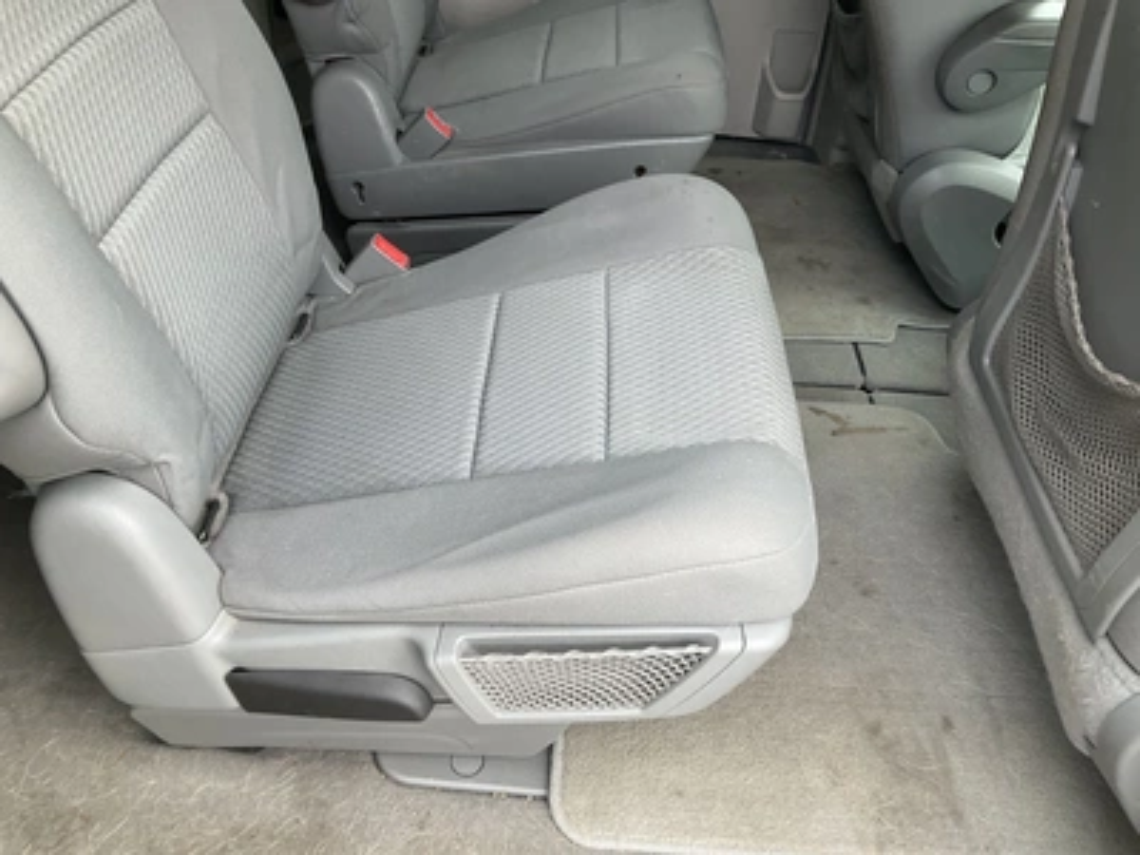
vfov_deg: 48.2
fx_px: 955
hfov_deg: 61.7
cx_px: 570
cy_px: 428
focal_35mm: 29
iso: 32
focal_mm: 3
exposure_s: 1/158
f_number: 1.8
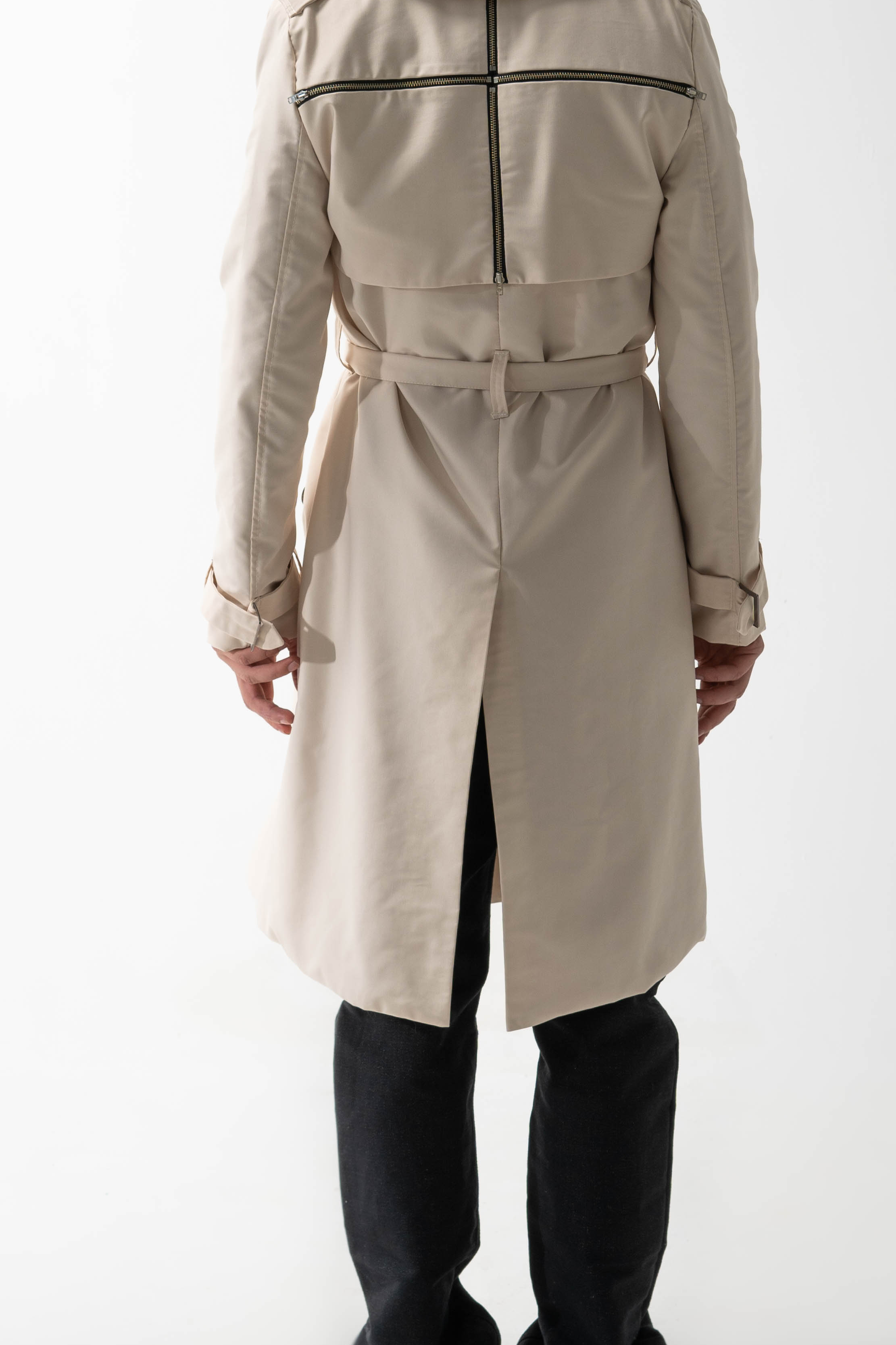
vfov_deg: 22.6
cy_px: 479
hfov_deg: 15.2
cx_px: 536
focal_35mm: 90
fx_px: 3360
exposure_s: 1/160
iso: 125
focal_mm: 50
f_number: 8
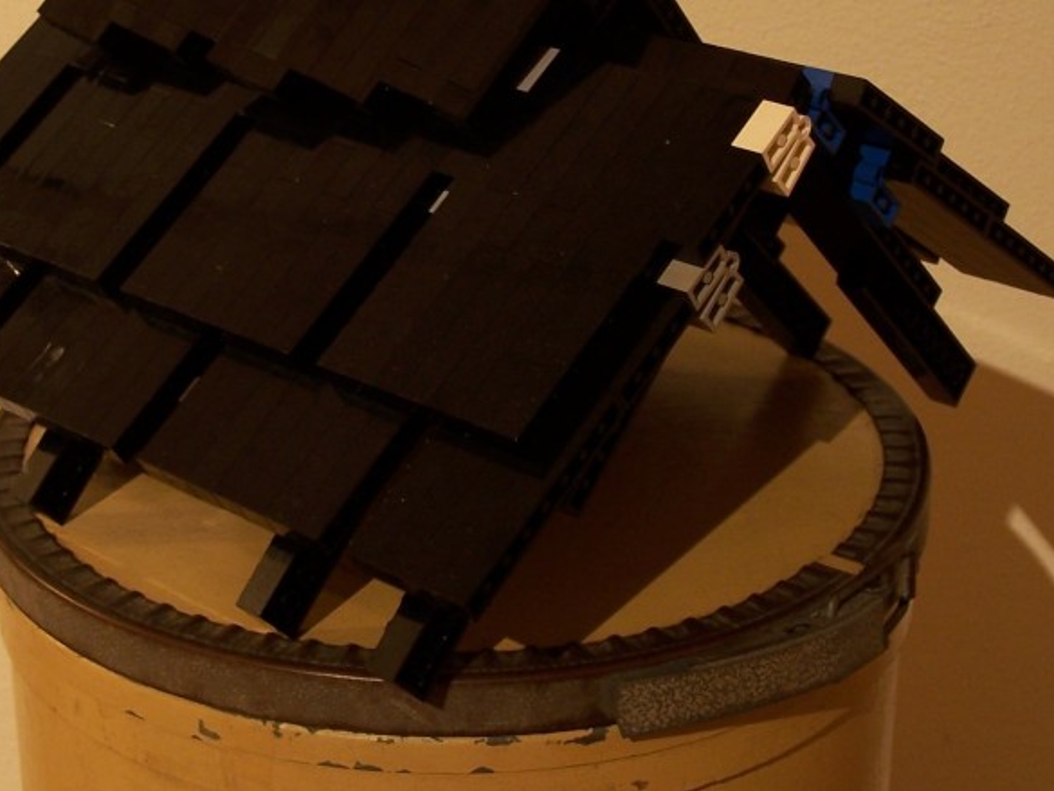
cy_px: 173
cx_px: 494
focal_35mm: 84
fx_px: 2558
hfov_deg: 23.3
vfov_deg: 17.4
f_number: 3
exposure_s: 1/2
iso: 80
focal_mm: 8
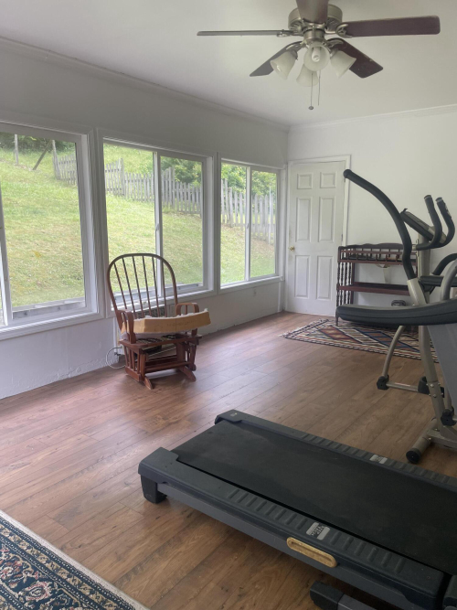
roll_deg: +0.3
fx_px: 458
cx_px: 228
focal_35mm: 26
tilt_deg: -9.8
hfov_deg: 53.0
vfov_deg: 67.3
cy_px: 305
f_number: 1.6
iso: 50
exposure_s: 1/121
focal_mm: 4.2
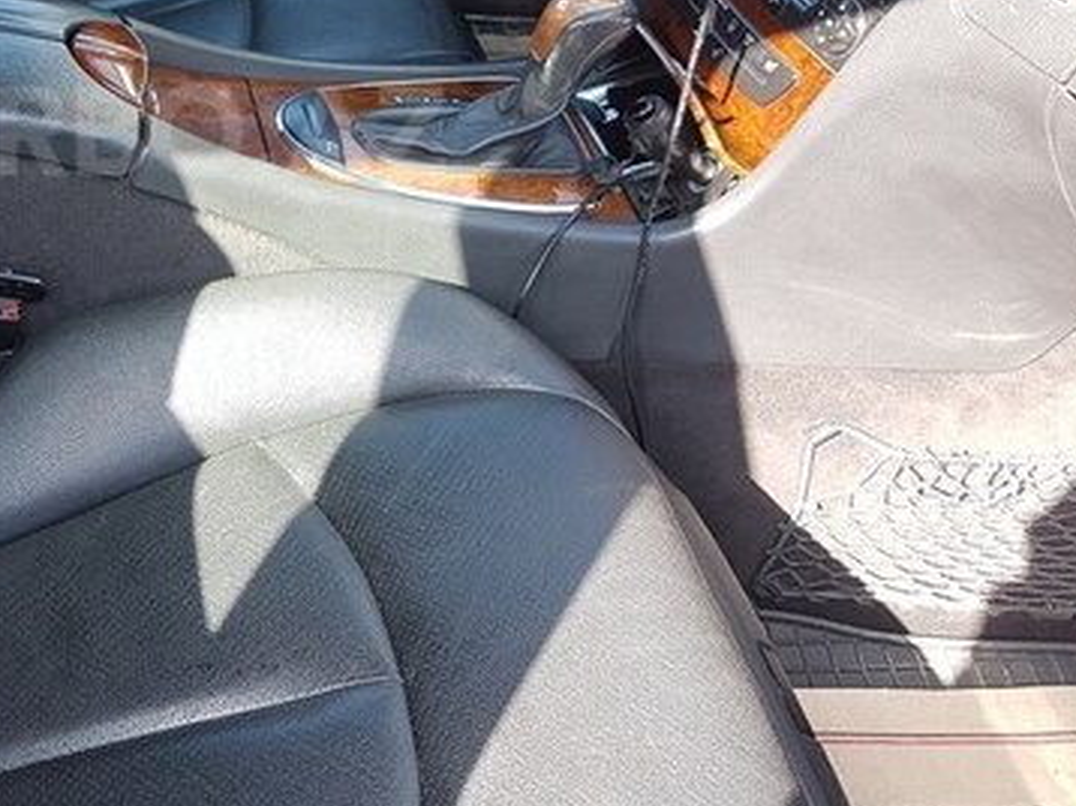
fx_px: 1491
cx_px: 138
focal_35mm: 48
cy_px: 131
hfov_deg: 37.5
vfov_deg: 29.4
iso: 40
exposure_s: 1/100
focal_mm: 4.2
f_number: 1.7
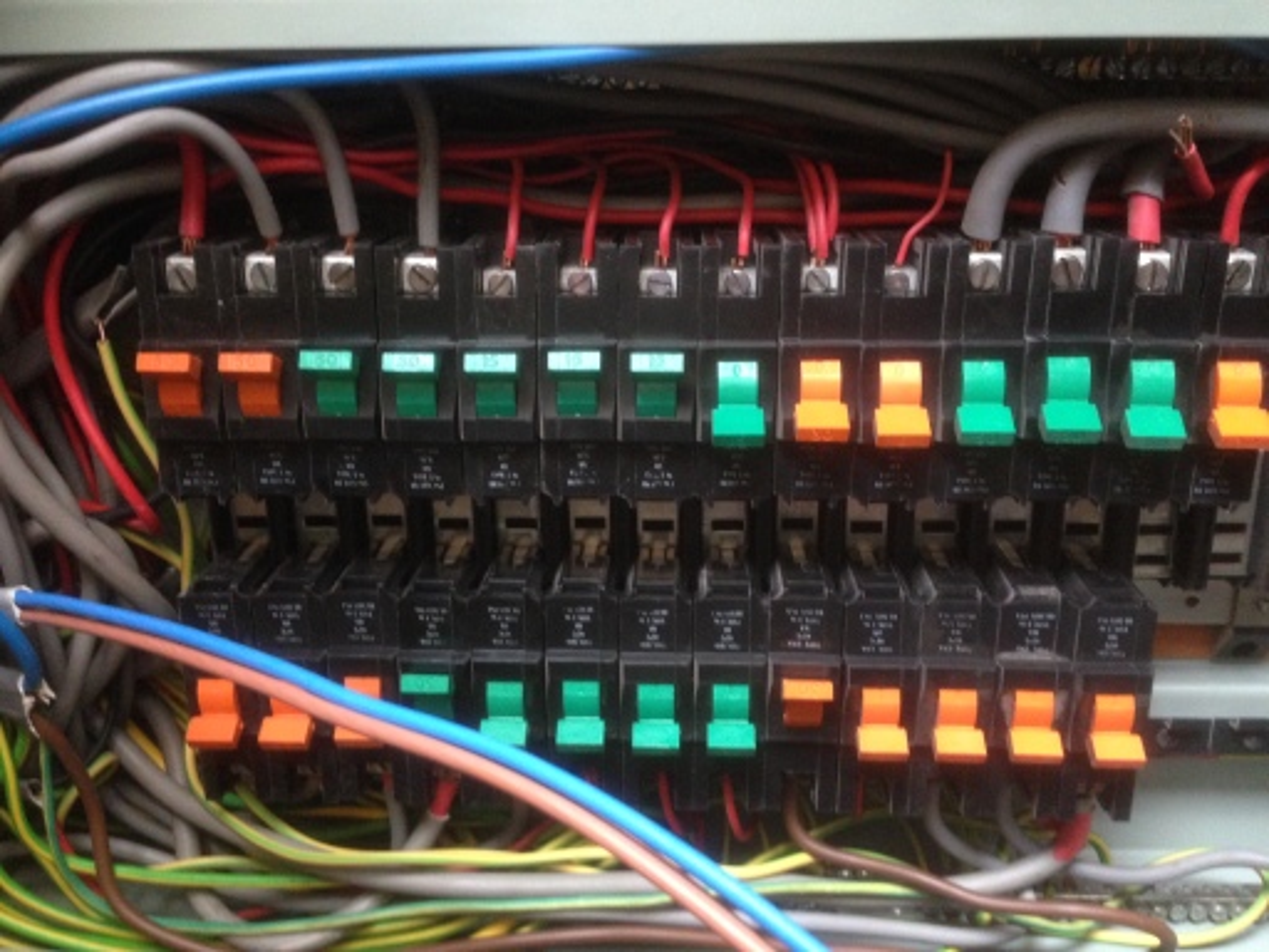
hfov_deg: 55.4
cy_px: 476
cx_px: 634
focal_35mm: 33
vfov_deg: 42.9
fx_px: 1210
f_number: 2.4
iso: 320
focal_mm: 4.12
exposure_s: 1/20
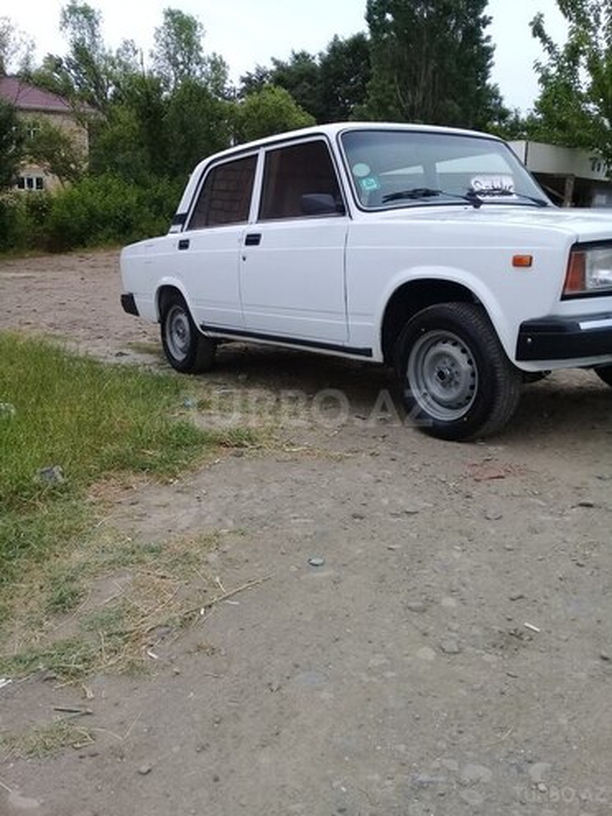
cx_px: 306
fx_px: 731
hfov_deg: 45.4
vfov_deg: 58.4
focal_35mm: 31
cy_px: 408
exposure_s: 1/492
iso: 50
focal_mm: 3.3
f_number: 2.2
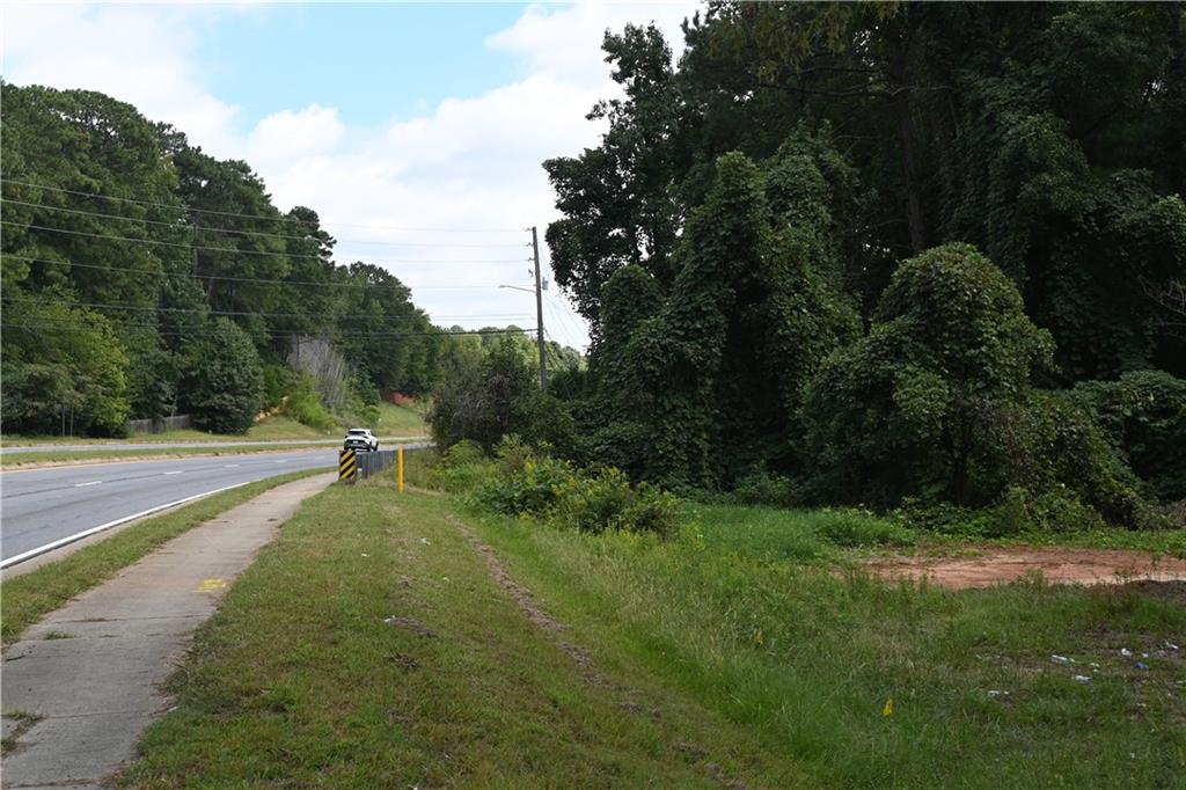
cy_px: 395
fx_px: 1507
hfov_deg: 43.0
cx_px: 593
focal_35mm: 46
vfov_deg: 29.4
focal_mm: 30.5
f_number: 5.6
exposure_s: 1/250
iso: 100
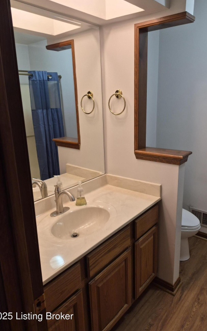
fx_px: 226
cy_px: 162
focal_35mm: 25
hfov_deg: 49.2
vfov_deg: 72.5
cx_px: 111
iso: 160
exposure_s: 1/120
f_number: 1.8
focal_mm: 5.4
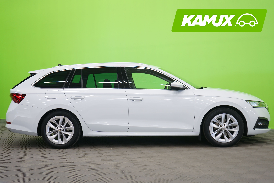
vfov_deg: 28.1
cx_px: 137
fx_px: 365
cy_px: 92
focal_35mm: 48
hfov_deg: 41.1
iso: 400
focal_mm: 48
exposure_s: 1/8
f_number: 4.5
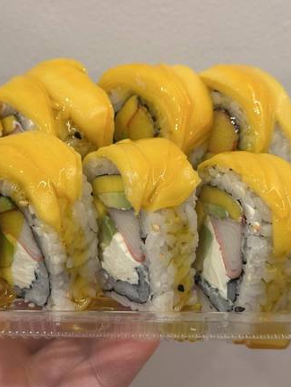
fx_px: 728
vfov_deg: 29.8
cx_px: 93
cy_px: 193
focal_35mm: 65
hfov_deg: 22.5
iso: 125
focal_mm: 6.86
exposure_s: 1/60
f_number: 1.78
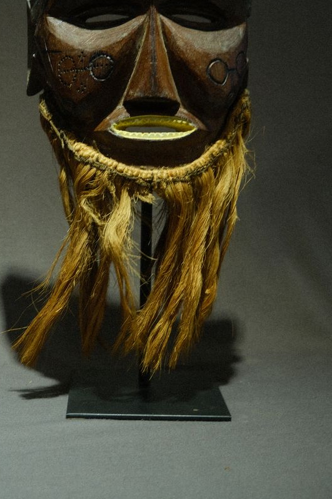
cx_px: 103
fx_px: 872
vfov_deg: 31.2
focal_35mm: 63
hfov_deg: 21.5
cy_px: 108
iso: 400
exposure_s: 1/20
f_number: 4
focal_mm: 26.5
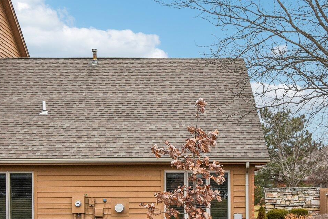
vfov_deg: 23.3
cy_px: 145
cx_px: 195
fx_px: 529
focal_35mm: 58
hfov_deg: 34.4
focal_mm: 18
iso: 500
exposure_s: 1/1000
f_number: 8
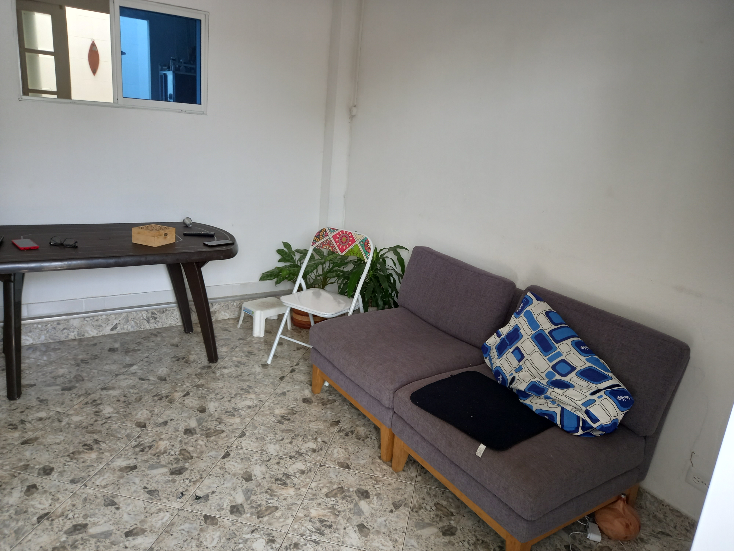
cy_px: 276
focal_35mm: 25
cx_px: 367
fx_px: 530
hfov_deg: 69.4
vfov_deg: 54.9
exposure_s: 1/60
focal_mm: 4.6
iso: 64
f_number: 2
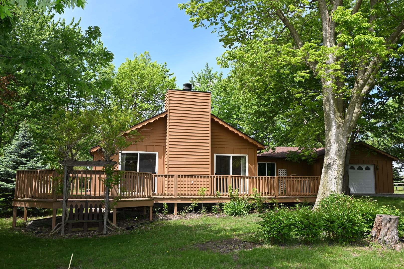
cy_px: 134
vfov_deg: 41.7
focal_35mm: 32
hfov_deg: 59.5
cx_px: 202
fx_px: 353
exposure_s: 1/200
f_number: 7.1
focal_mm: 21
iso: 100
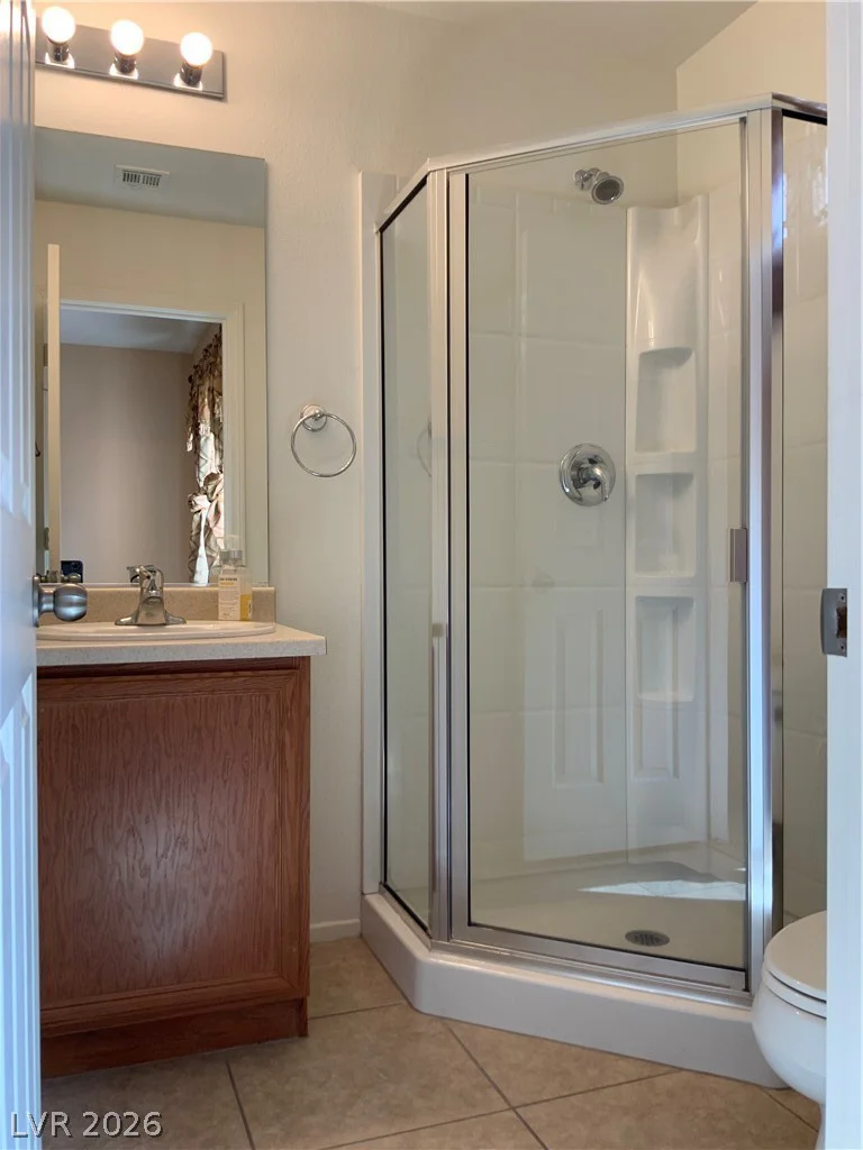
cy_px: 575
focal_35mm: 29
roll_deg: -0.8
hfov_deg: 48.2
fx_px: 964
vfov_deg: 61.7
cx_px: 432
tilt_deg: -2.0
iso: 50
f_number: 1.8
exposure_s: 1/120
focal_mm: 3
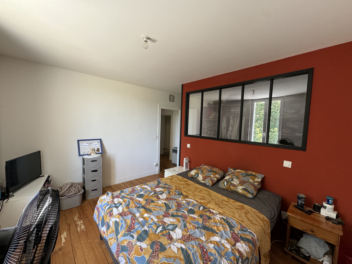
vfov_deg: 85.7
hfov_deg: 102.1
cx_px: 176
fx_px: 142
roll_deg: -1.7
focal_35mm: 14
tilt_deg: -3.2
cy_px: 132
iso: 200
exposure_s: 1/99
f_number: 2.2
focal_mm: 2.22
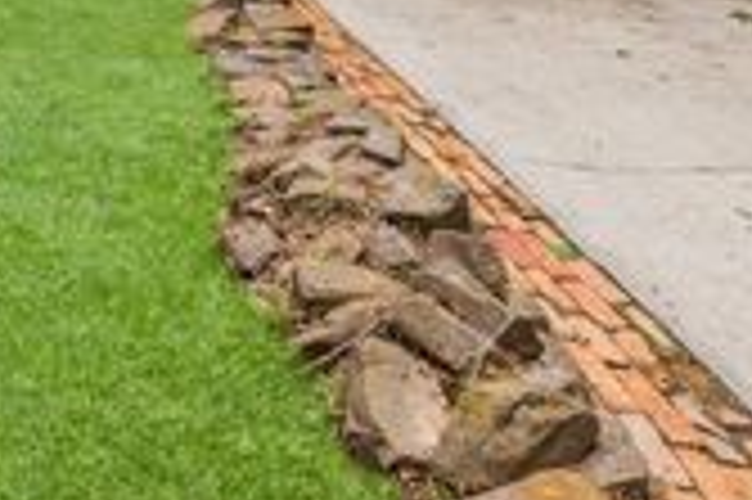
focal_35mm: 48
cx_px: 86
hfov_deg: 38.5
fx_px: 1002
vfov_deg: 23.6
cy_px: -205
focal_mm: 16
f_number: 7.1
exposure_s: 1/320
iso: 640
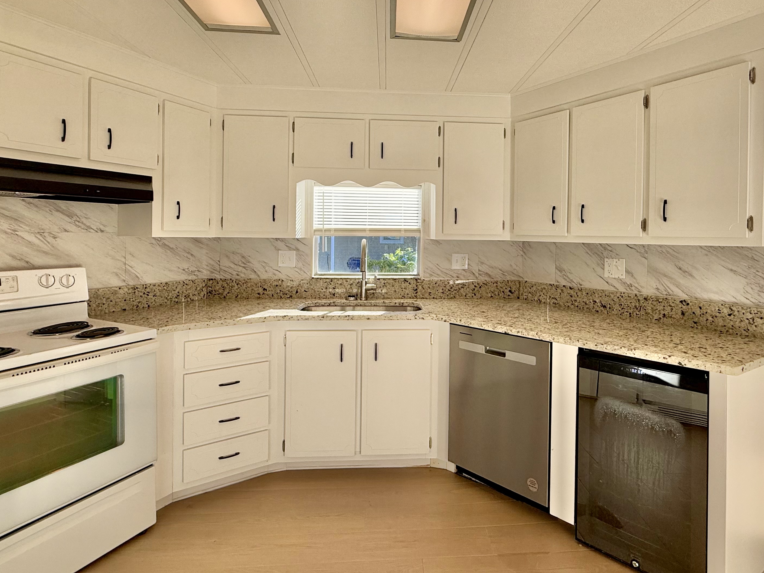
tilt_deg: -0.6
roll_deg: -0.5
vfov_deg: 65.5
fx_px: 441
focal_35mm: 20
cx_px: 421
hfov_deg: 81.5
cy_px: 238
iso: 50
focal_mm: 2.22
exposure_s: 1/502
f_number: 2.2
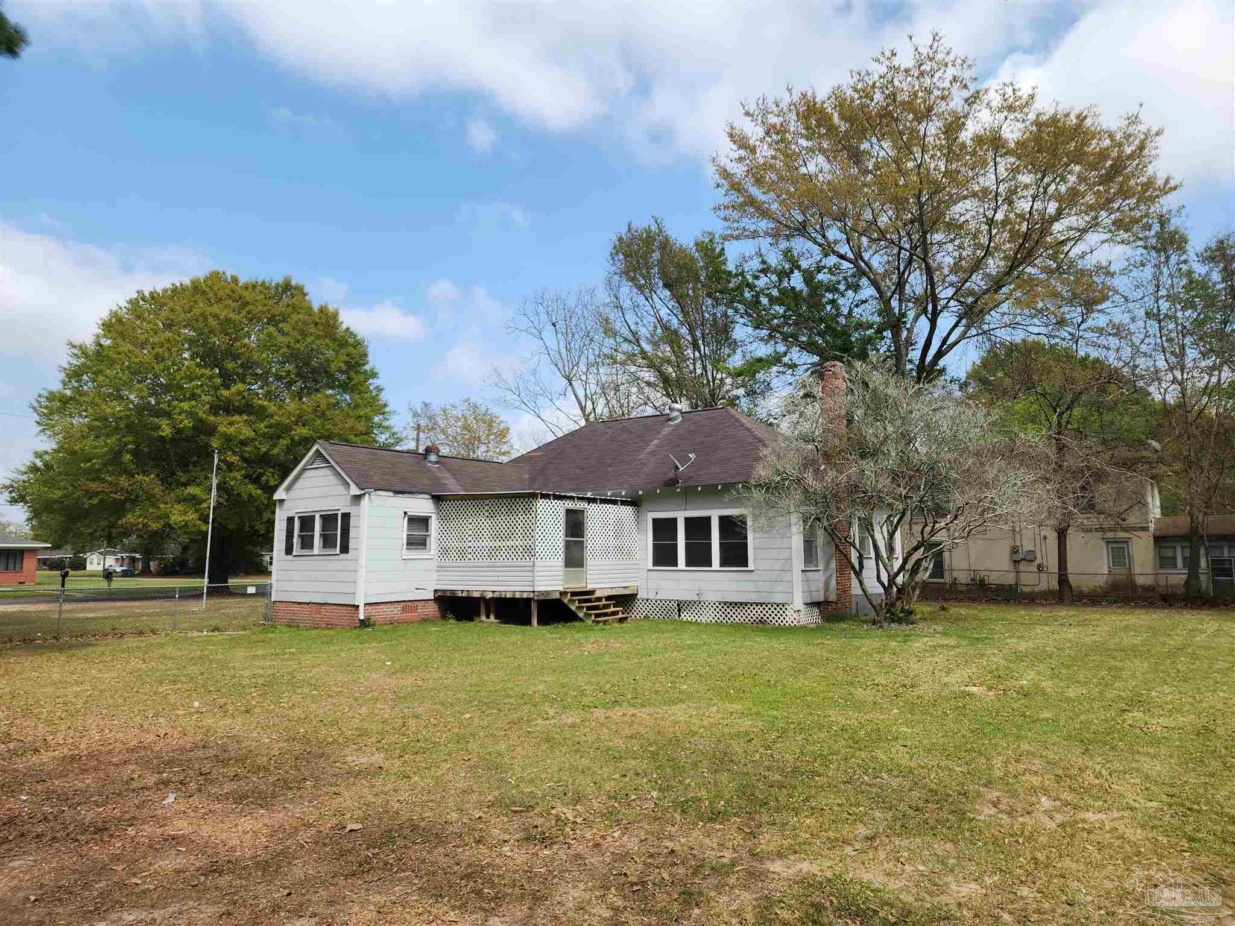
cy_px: 463
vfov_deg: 58.9
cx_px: 618
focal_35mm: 23
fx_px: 821
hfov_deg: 73.9
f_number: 1.8
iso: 12
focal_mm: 6.4
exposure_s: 1/823
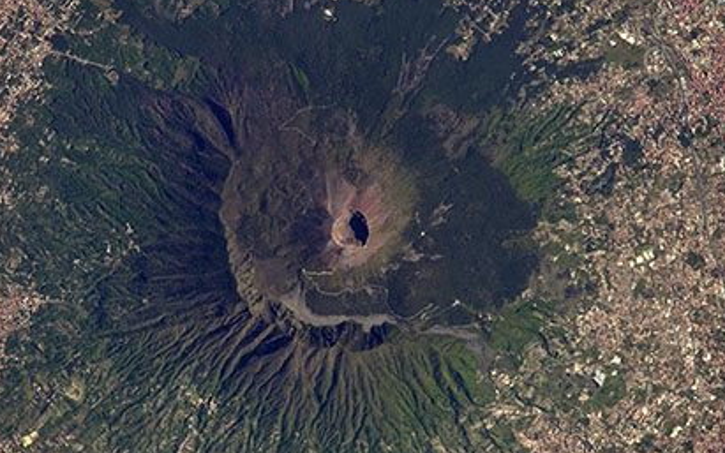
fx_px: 31025
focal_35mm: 1570
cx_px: 332
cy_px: 244
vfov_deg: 0.8
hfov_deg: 1.3
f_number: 10
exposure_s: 1/1600
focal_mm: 1150
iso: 800
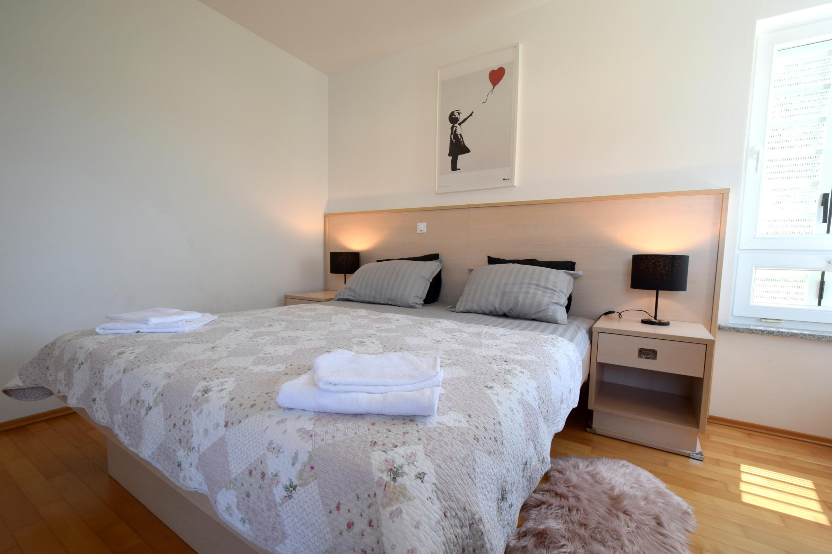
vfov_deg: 77.3
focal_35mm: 15
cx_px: 416
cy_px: 277
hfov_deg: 100.4
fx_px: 347
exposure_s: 1/125
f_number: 5.6
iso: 400
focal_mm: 10
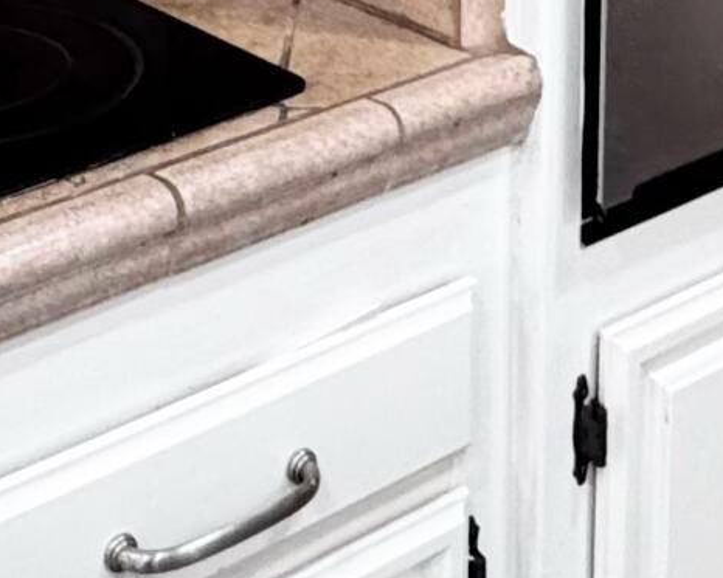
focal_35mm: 88
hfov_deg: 21.4
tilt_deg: -5.8
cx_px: 140
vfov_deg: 15.3
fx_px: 1883
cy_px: -439
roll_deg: +0.9
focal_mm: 2.22
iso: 250
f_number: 2.2
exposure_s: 1/60
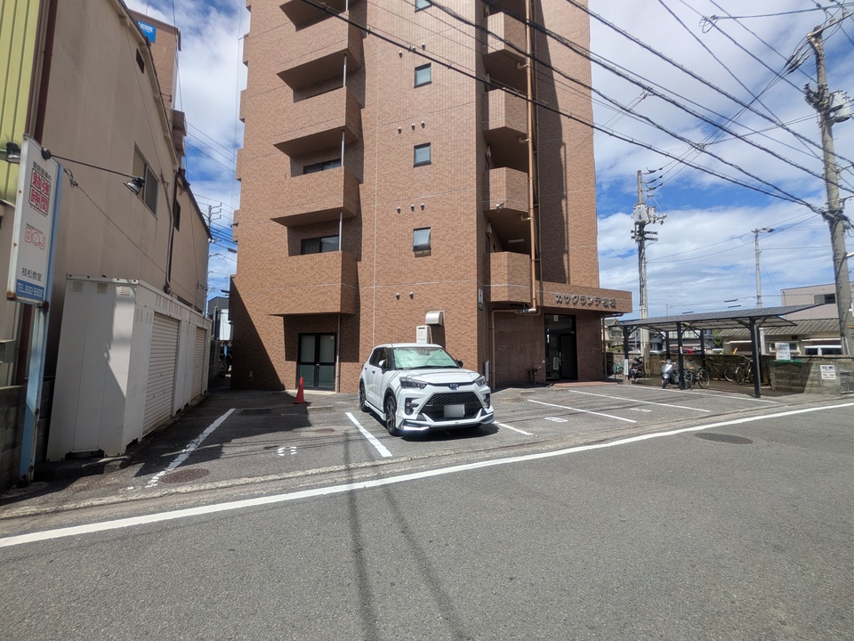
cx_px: 427
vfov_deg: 85.7
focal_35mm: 14
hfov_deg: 102.1
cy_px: 320
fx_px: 345
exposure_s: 1/2237
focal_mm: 1.83
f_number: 2.2
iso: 46
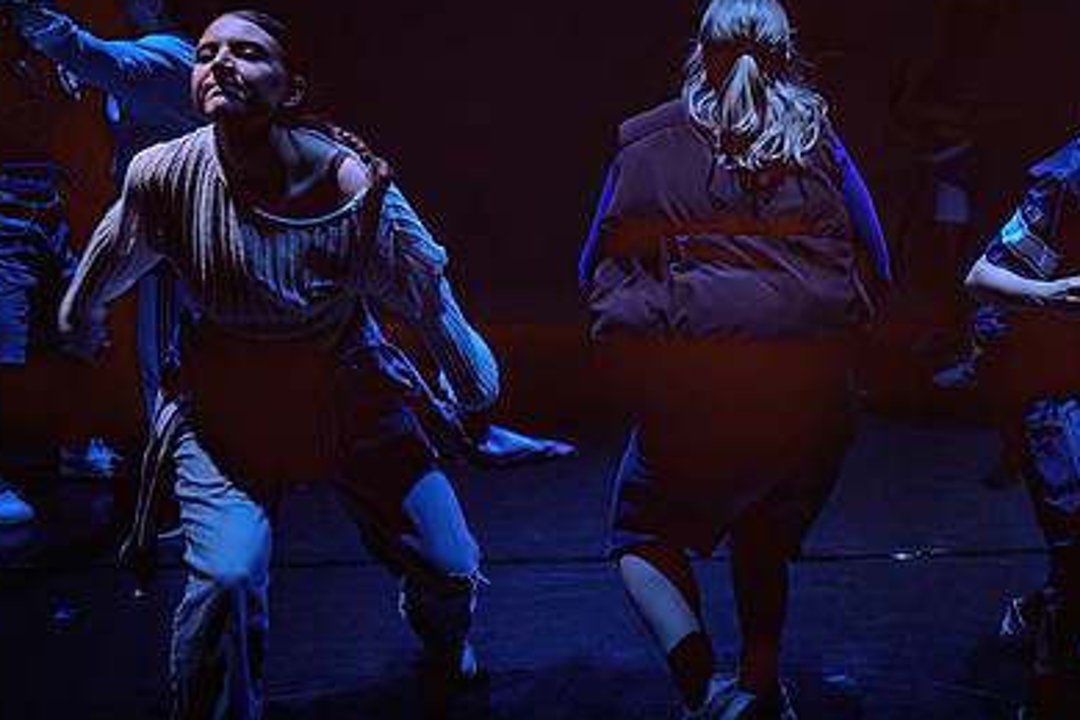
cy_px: 315
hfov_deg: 42.0
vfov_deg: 29.2
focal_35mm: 46
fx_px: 1380
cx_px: 742
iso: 6400
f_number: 2.8
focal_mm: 26
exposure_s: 1/300
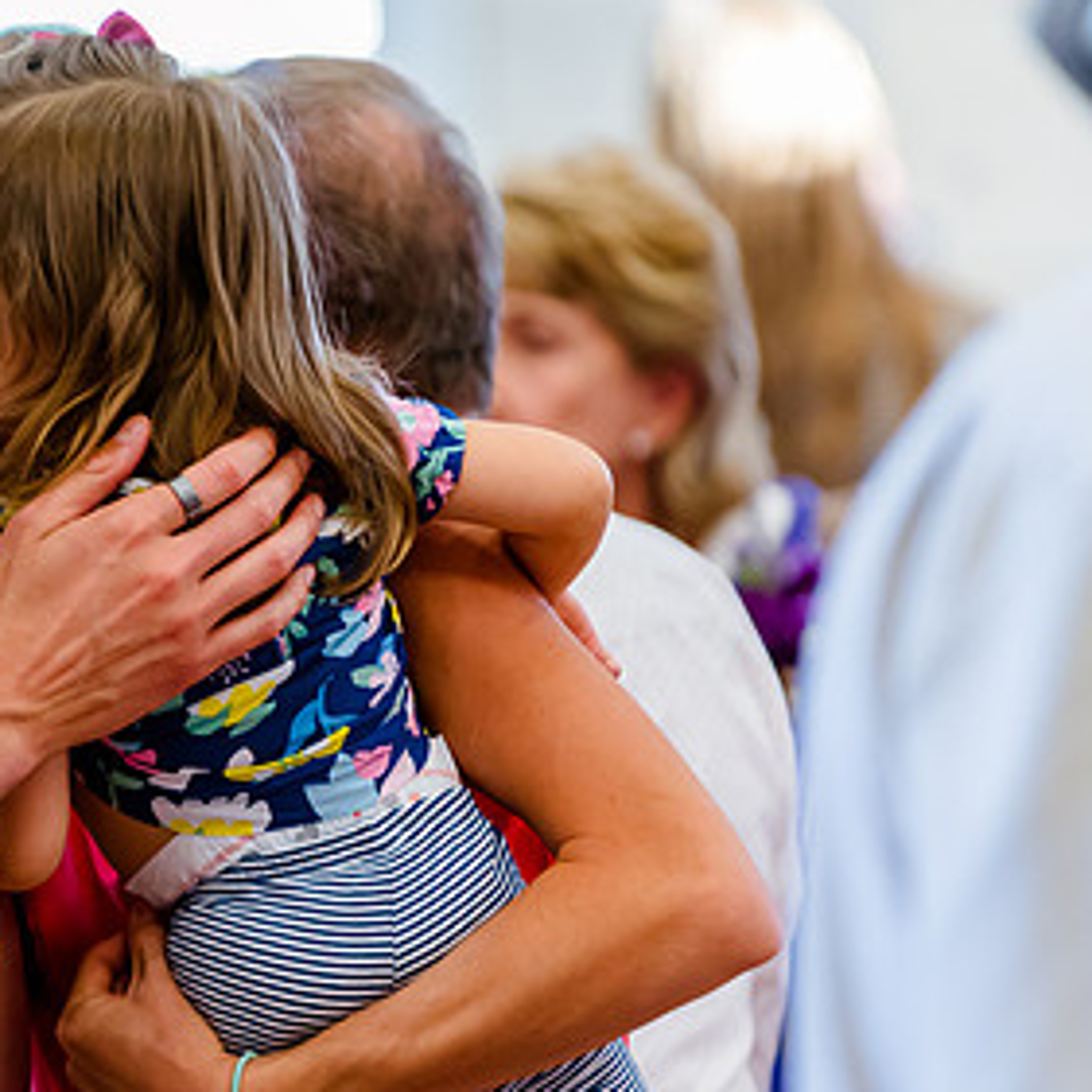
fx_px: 12527
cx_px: 148
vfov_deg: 5.0
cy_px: 509
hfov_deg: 5.0
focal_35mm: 351
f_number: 2.8
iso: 2000
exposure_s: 1/400
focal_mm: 200
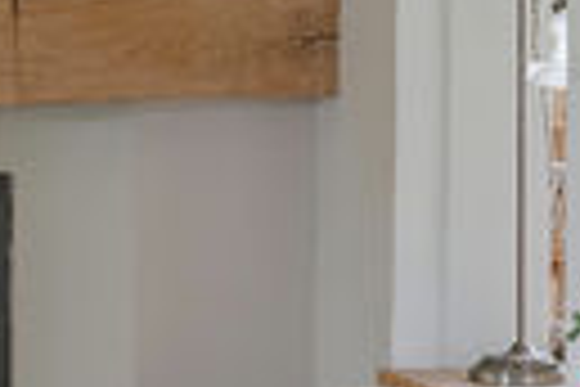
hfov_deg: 7.8
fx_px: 3995
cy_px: 2
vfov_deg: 5.5
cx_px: -737
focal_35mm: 248
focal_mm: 32
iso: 320
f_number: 8
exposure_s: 1/2.5
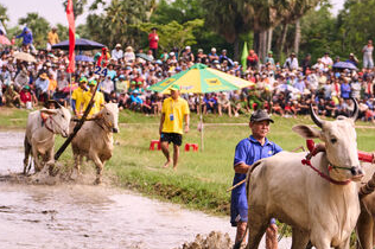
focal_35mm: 181
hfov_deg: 11.4
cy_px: 187
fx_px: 1883
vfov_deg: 7.6
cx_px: 253
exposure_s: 1/1600
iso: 320
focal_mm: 75
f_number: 2.5
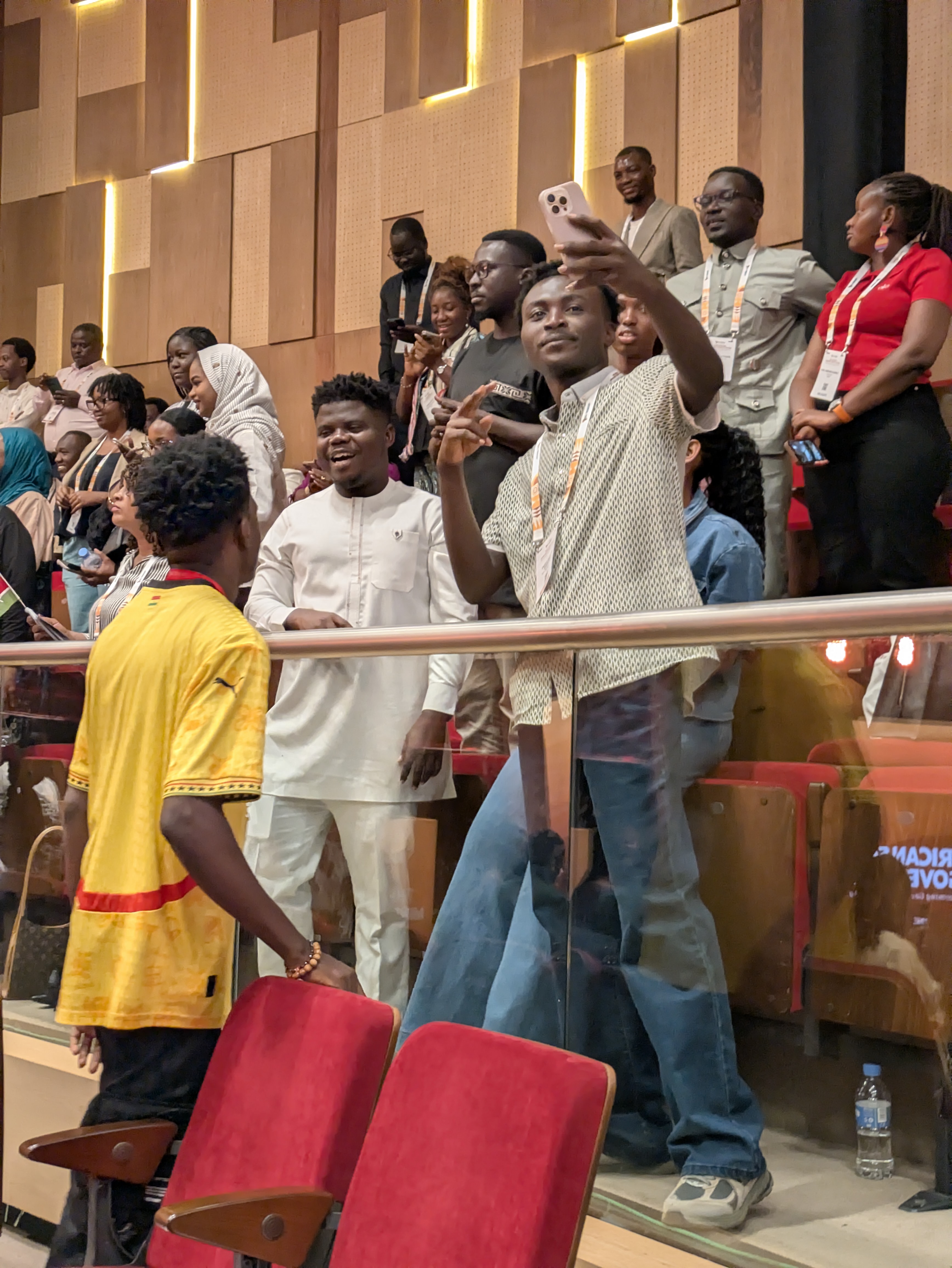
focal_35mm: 51
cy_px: 634
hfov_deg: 28.6
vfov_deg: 37.5
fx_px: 1869
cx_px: 476
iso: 391
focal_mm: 5.43
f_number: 1.89
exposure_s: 1/100
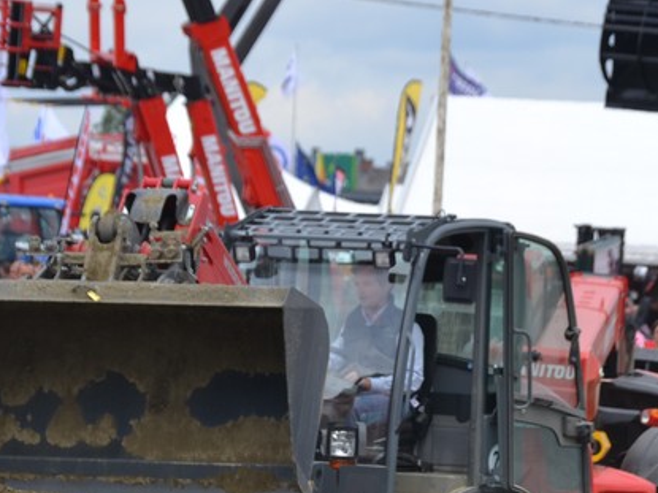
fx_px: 6427
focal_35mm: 338
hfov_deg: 5.9
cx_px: 415
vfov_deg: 4.4
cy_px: 310
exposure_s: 1/500
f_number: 5.6
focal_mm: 95
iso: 100
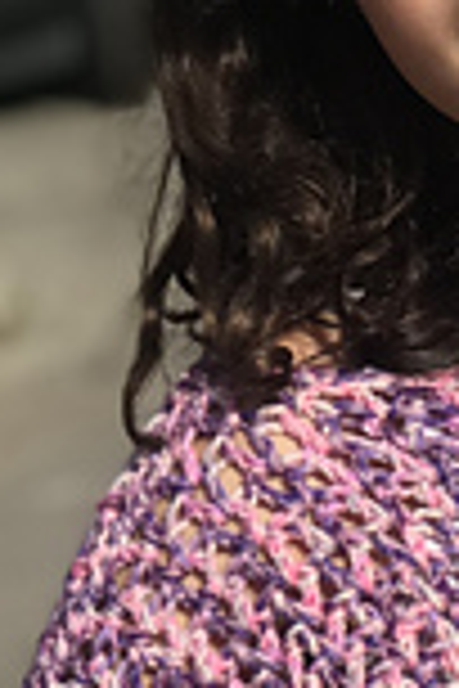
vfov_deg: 8.2
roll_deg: +3.9
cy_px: 994
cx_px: 724
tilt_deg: -13.2
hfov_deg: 5.5
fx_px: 4743
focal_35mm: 248
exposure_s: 1/1168
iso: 20
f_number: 2.8
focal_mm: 6.6
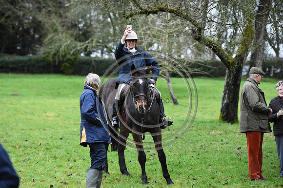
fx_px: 982
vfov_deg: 11.0
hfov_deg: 16.4
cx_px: 142
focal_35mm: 125
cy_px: 94
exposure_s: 1/1250
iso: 3200
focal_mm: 125
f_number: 3.5
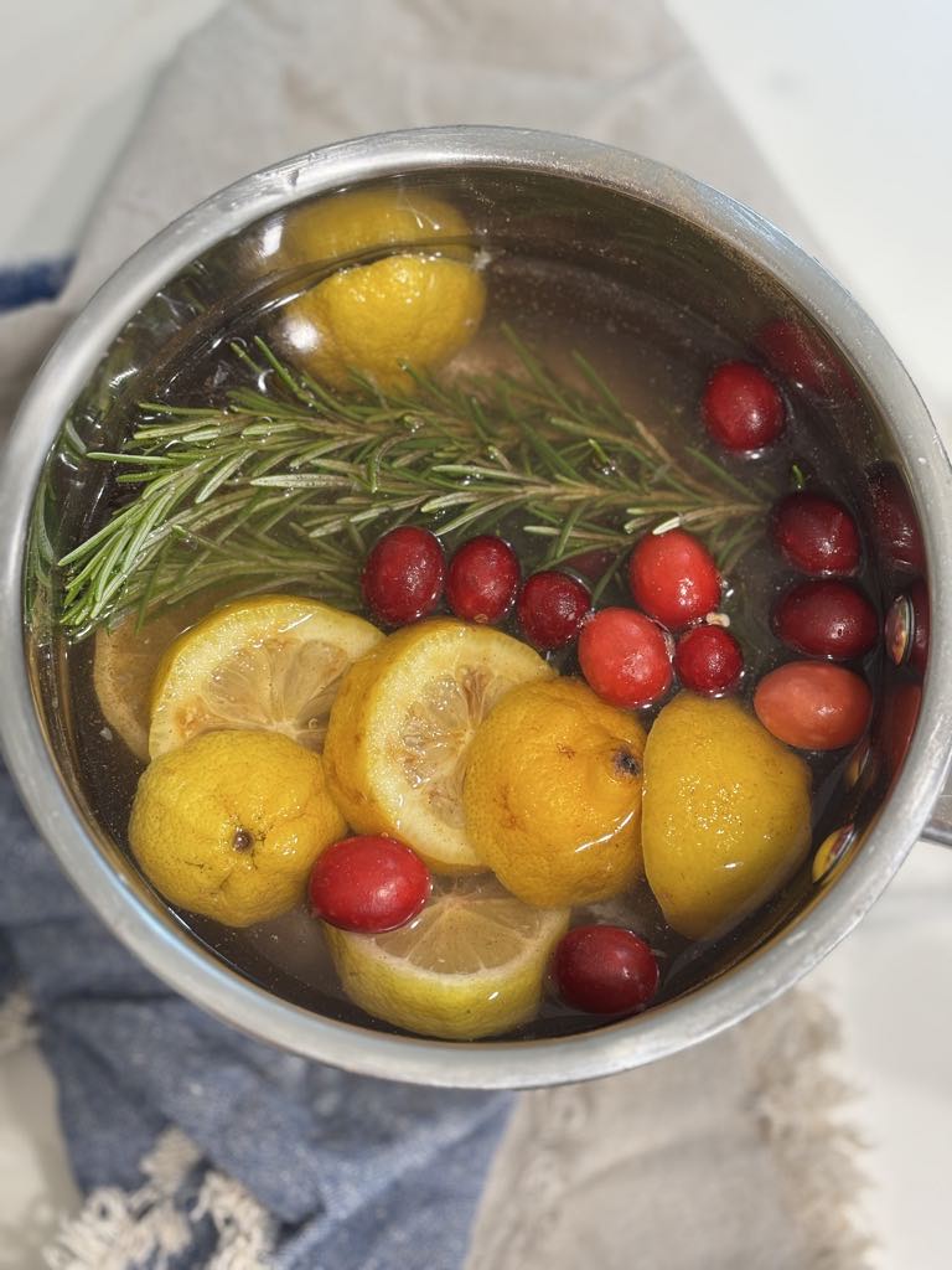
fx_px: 1907
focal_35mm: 52
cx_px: 476
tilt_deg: -77.4
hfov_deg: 28.0
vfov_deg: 36.8
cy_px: 635
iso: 100
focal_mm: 5.96
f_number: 1.6
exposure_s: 1/50
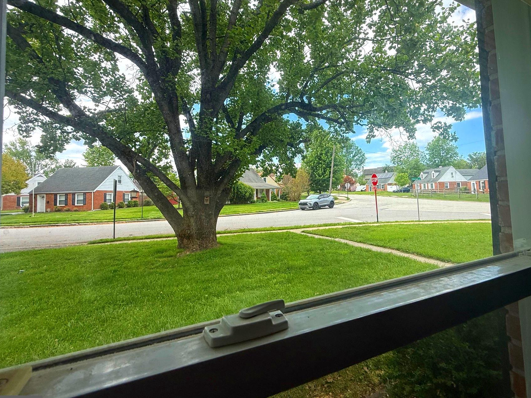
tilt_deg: +3.9
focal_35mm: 17
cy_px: 180
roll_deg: +1.9
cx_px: 286
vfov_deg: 74.5
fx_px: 261
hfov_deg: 90.9
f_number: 2.2
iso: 64
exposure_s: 1/651
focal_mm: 2.22
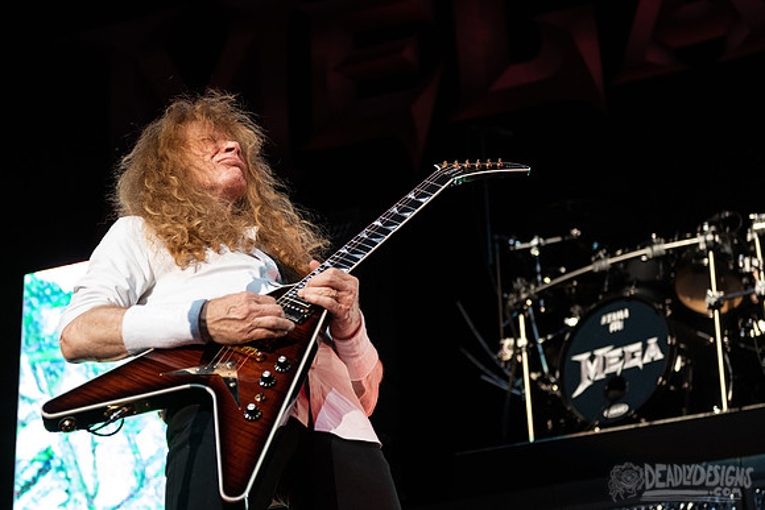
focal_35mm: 84
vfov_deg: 16.3
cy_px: 230
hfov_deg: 24.2
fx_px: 1782
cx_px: 330
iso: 2000
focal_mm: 52
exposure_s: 1/320
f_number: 3.2
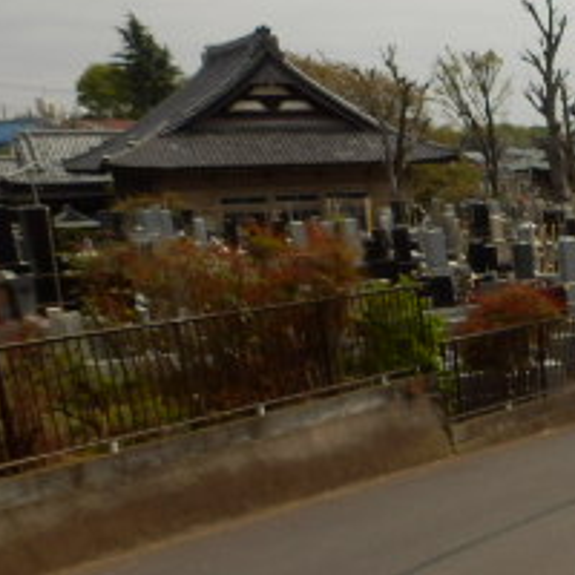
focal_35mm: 68
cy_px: 578
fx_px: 1278
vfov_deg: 24.2
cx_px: 851
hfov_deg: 21.5
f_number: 7.9
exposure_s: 1/250
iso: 80
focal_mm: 4.2
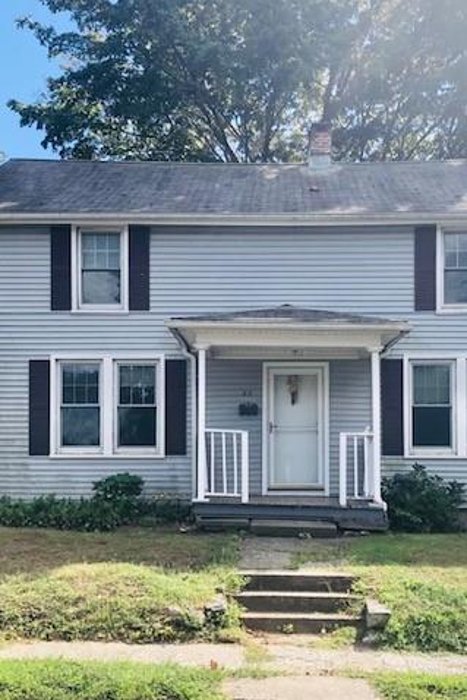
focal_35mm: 39
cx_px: 281
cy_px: 350
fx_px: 758
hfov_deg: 34.1
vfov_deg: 49.5
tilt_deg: +8.1
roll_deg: +0.5
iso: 20
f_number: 1.8
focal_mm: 3.99
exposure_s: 1/762
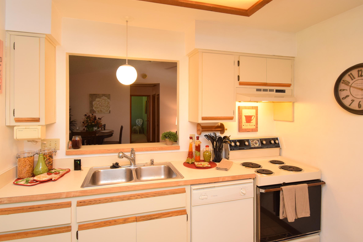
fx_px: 192
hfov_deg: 86.9
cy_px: 101
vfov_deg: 64.2
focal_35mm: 19
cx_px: 180
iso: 800
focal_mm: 10
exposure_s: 1/80
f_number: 4.5
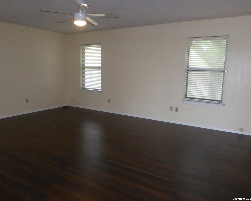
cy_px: 99
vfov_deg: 54.9
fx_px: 193
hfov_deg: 65.9
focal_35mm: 26
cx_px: 114
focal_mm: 4.3
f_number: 6.3
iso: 800
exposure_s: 1/60
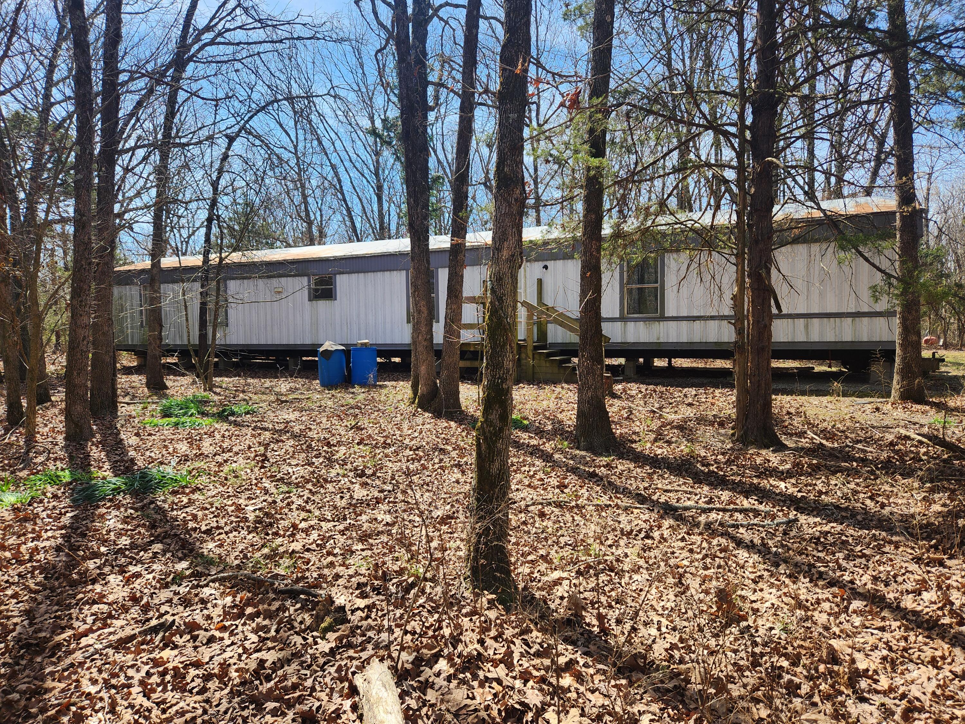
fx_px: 641
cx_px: 482
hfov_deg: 73.9
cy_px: 362
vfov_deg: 58.9
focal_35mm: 23
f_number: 1.8
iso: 20
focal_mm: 5.4
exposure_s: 1/661
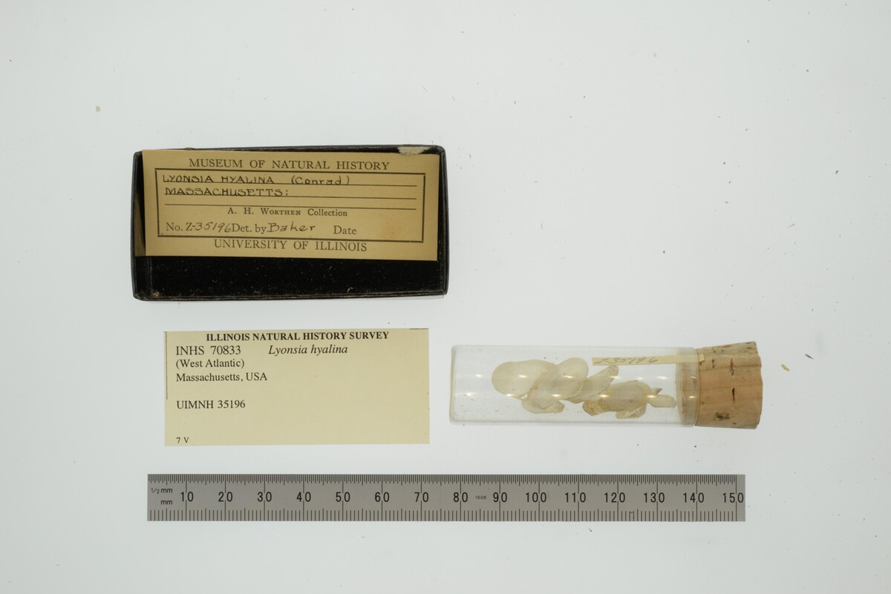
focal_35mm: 60
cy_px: 297
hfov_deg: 33.4
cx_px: 446
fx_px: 1485
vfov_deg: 22.6
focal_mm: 60
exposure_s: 1/10
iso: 100
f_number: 32
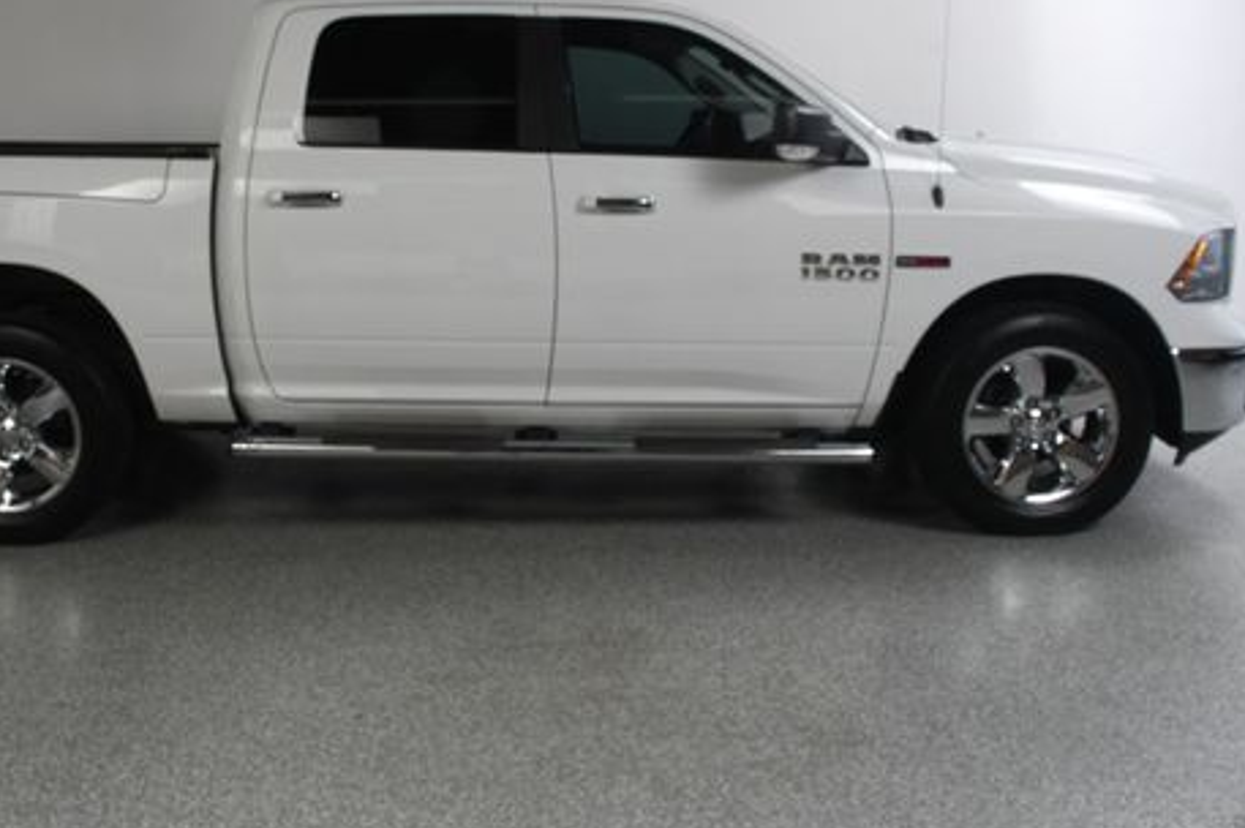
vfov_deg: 31.6
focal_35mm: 42
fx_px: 1451
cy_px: 291
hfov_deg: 45.9
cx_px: 450
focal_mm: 20
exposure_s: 1/160
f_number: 13
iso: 100
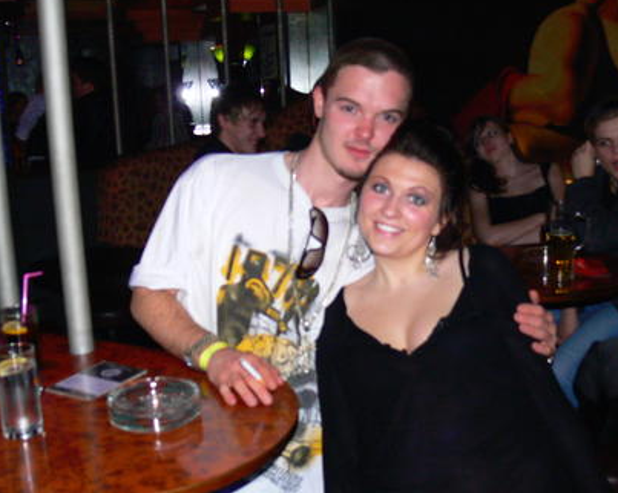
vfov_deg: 37.3
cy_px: 237
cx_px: 308
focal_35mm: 40
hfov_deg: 45.8
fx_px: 731
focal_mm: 7.4
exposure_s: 1/30
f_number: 2.8
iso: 200
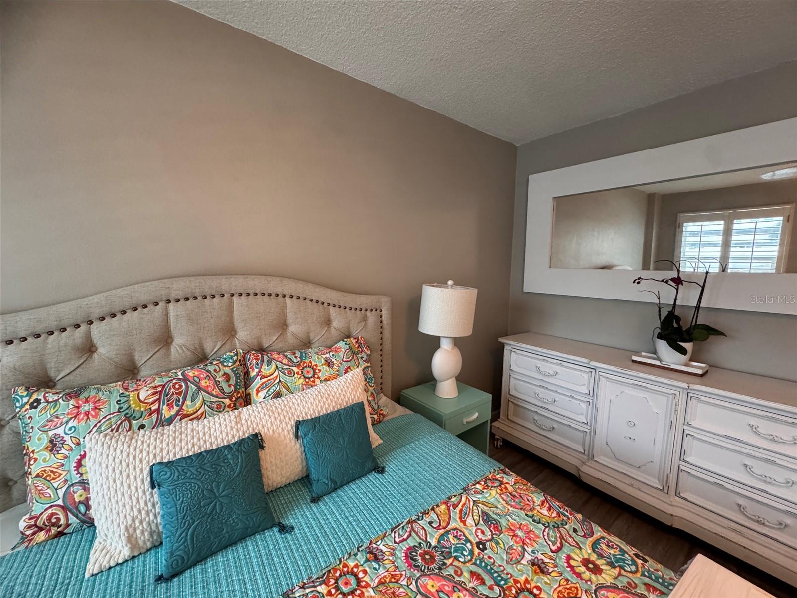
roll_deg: +0.0
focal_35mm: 14
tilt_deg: -7.1
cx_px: 398
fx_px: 322
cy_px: 299
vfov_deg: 85.7
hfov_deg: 102.1
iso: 320
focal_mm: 2.22
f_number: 2.2
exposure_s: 1/60
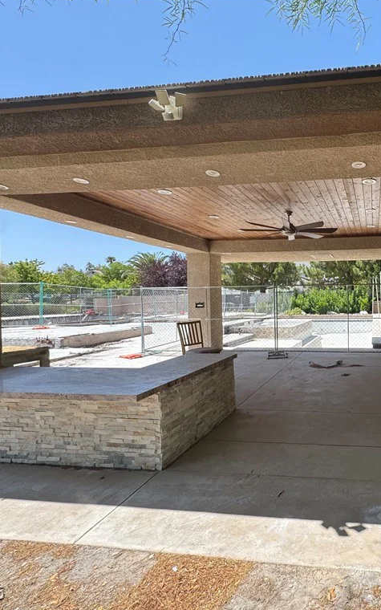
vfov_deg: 85.1
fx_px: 332
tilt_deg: -1.7
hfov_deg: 53.2
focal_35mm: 20
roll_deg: +0.7
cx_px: 334
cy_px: 303
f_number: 2.2
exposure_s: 1/831
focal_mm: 2.22
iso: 40
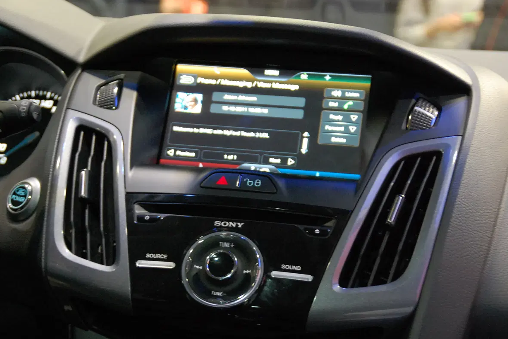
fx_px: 1115
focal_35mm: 79
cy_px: 170
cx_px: 251
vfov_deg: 17.3
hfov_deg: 25.7
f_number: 5
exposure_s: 1/13
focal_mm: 52
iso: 1600
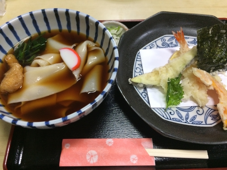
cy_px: 85
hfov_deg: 61.7
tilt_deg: -61.8
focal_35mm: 29
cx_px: 114
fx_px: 190
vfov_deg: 48.2
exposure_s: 1/30
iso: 200
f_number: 2.2
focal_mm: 4.15
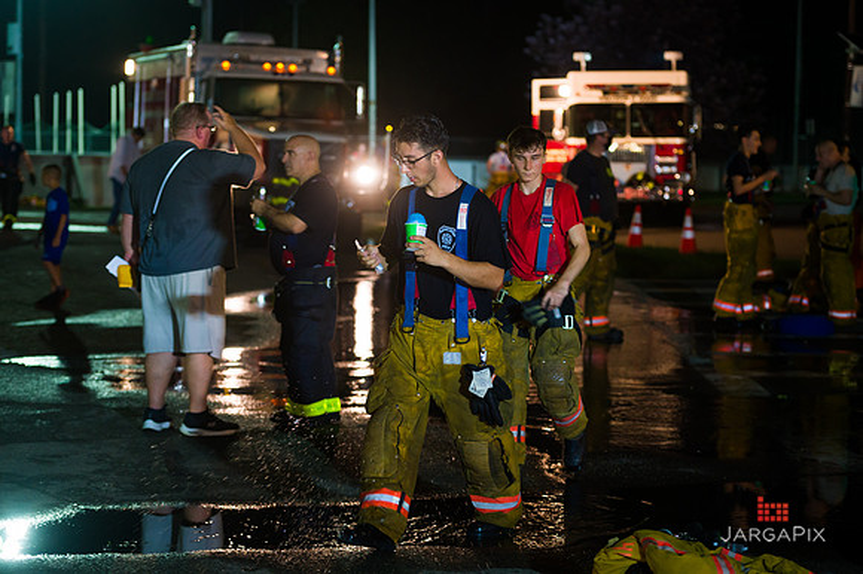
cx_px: 432
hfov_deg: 23.9
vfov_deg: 16.1
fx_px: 2036
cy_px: 287
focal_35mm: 85
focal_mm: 85
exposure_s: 1/125
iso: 1600
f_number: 3.2
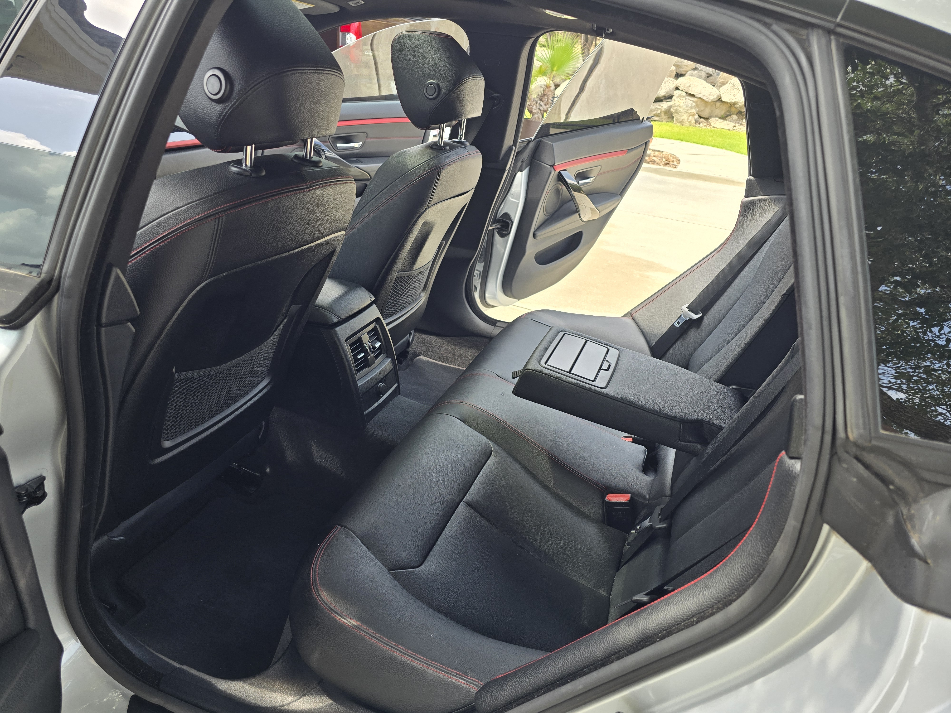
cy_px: 356
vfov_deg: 58.9
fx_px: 632
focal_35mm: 23
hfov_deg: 73.9
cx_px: 476
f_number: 1.7
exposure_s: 1/180
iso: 40
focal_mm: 6.3
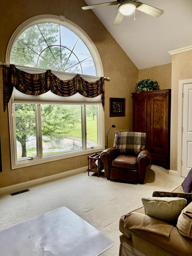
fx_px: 185
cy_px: 126
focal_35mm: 25
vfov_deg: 69.4
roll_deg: +0.3
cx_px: 99
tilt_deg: -4.8
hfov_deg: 54.9
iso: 320
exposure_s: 1/120
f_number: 1.78
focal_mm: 6.76
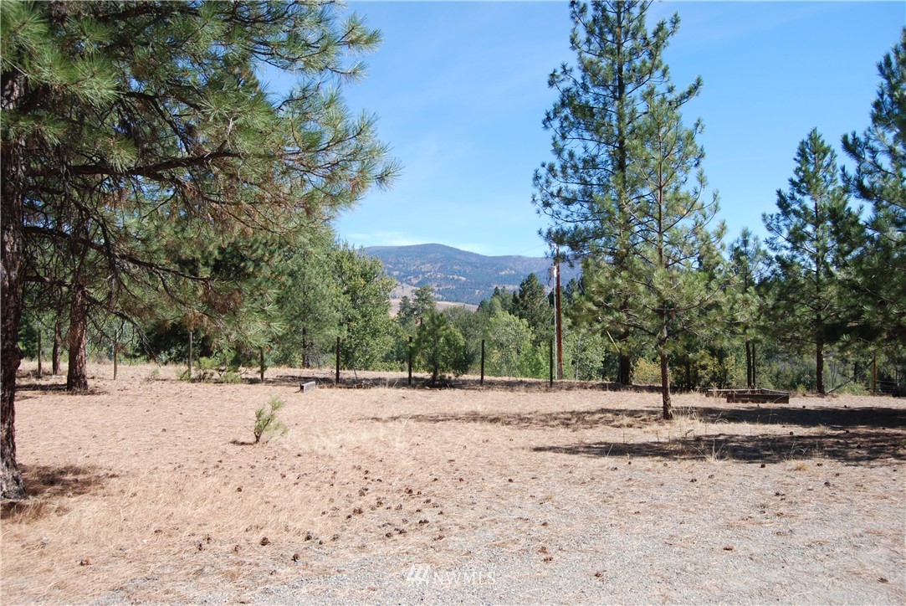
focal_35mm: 30
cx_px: 453
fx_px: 756
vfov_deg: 43.7
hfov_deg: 61.9
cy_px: 303
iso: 100
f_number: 7.1
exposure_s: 1/200
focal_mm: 20
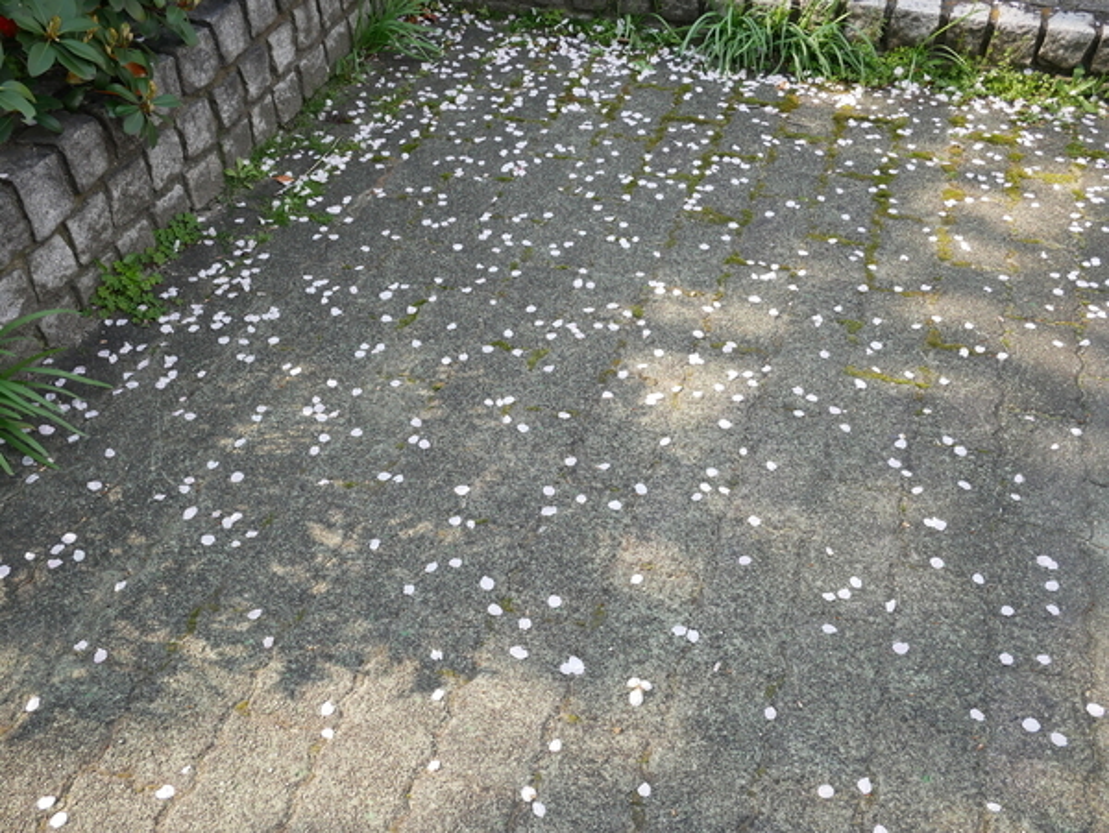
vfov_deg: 41.8
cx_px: 554
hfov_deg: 53.9
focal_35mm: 34
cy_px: 416
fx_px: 1090
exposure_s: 1/400
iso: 800
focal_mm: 17
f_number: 7.1
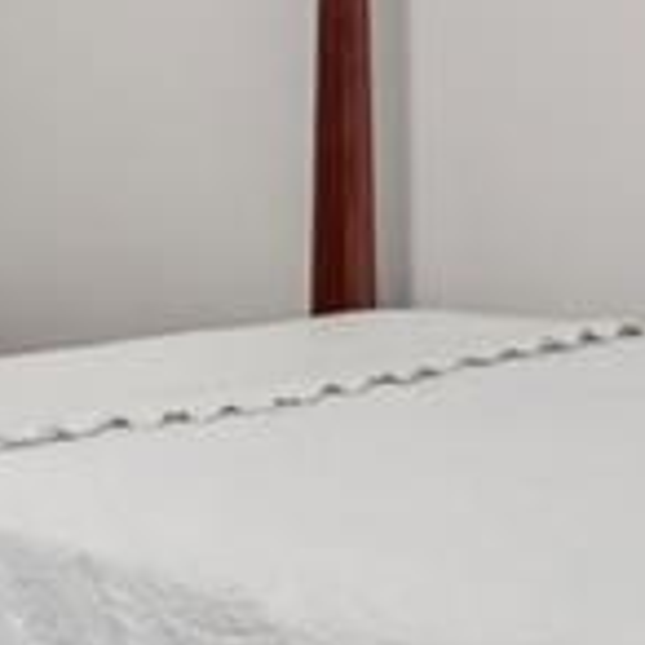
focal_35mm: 98
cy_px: 2
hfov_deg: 12.3
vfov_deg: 17.3
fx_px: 2065
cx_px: -1074
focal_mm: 16.5
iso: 400
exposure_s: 1/5
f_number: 8
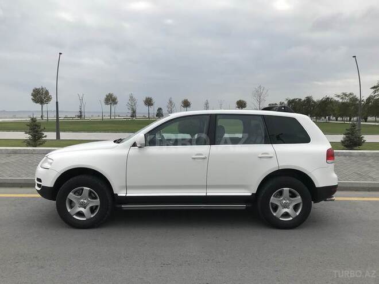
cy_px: 142
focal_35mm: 28
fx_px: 307
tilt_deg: -4.9
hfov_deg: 63.4
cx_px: 190
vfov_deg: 49.7
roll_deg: -0.9
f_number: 1.8
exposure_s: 1/1570
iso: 20
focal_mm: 3.99
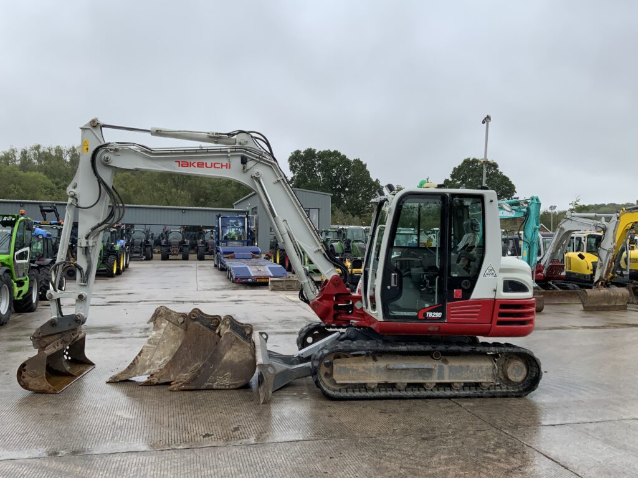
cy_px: 239
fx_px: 534
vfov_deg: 48.2
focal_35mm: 29
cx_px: 319
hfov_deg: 61.7
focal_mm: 3
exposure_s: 1/683
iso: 16
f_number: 1.8
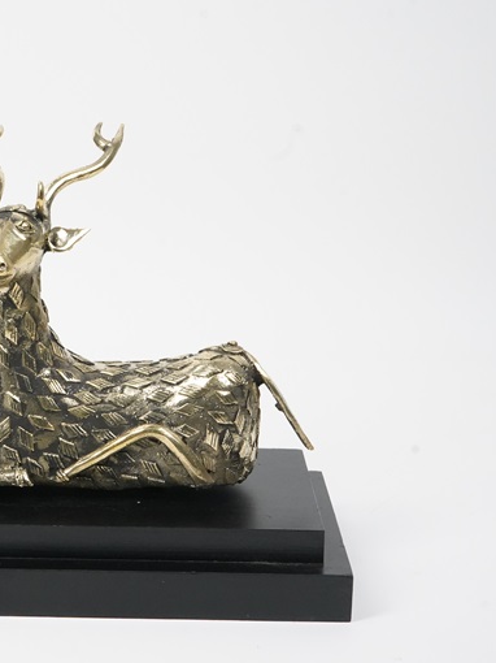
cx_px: 84
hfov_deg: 16.3
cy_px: 346
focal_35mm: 90
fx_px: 1721
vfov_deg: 21.8
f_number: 13
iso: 6400
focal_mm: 53
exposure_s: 1/500
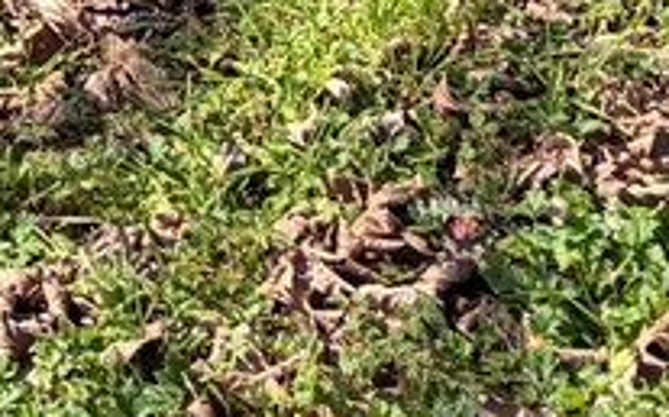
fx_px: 3880
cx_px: -934
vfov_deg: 5.2
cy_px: -1422
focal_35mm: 213
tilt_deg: -4.2
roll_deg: -0.5
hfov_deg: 8.9
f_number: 1.6
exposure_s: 1/1135
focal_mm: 5.96
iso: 50
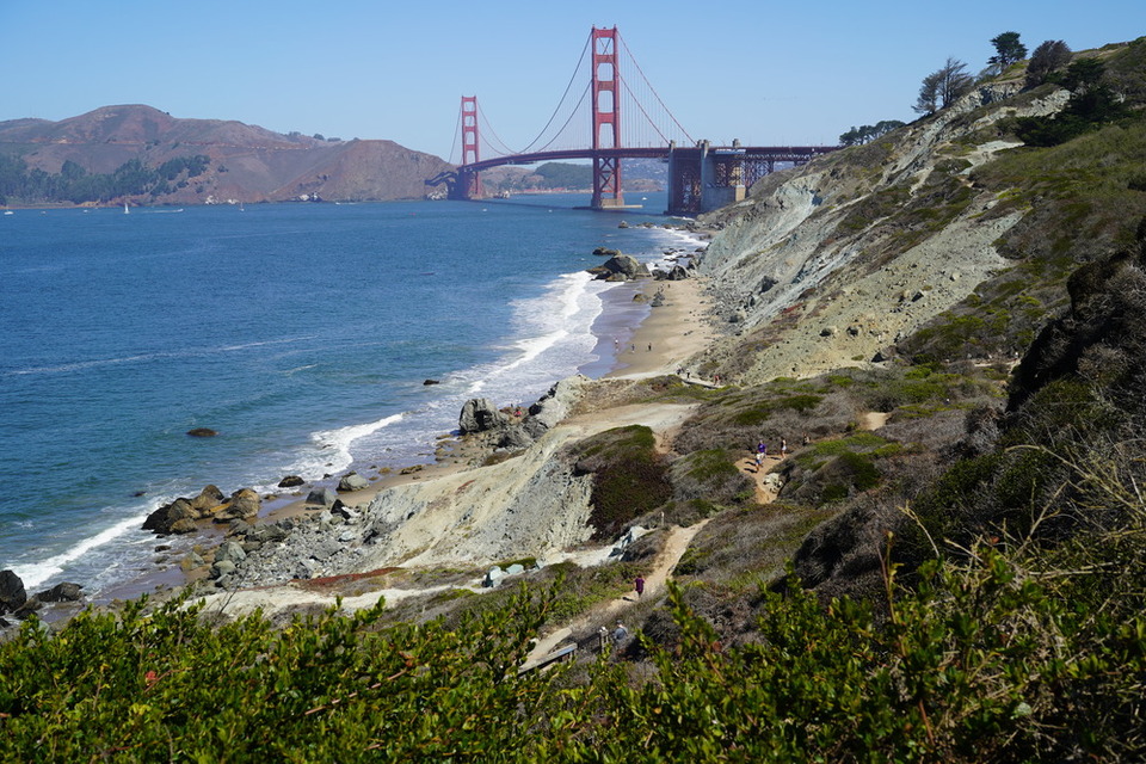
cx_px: 573
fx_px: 1273
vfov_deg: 33.4
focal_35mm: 40
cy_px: 382
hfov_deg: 48.5
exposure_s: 1/200
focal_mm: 40
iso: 100
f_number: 10
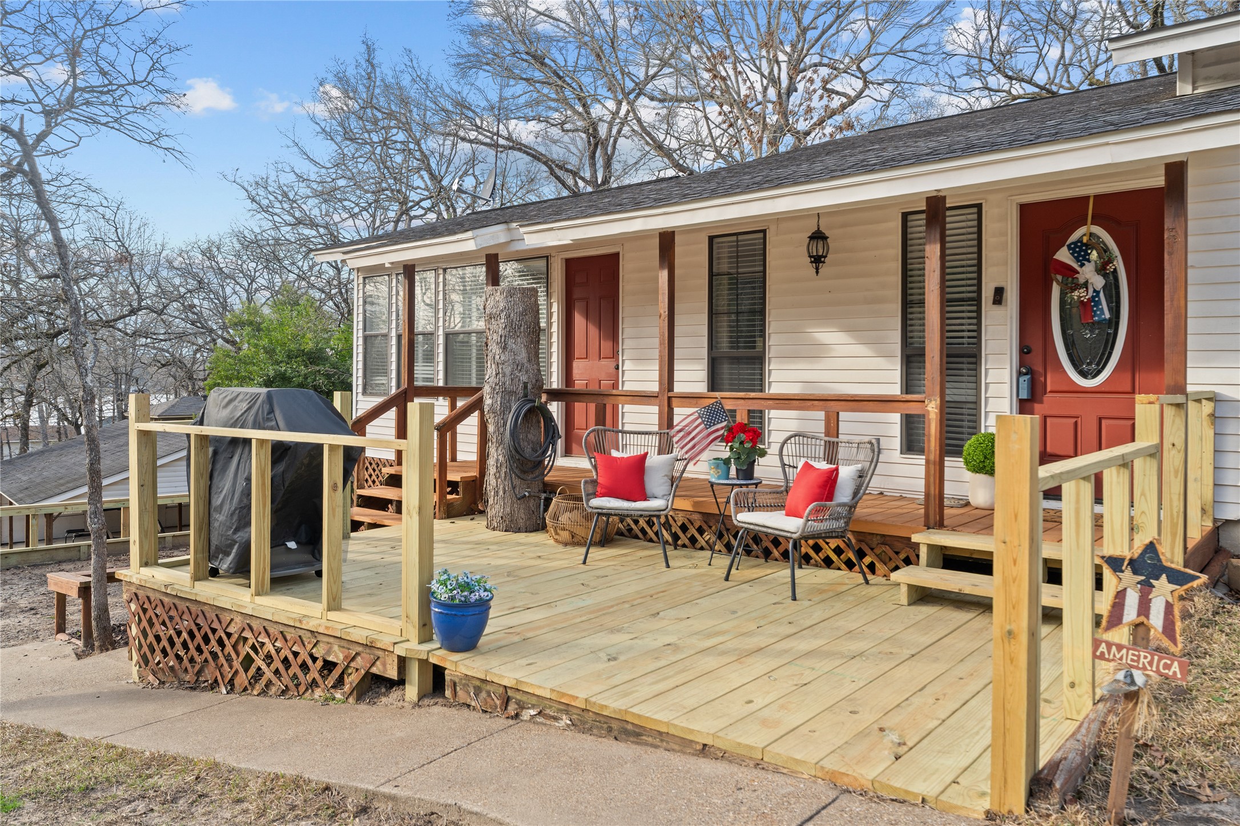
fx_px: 861
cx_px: 620
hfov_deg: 71.5
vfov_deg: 51.3
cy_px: 413
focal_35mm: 25
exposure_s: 1/80
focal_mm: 25
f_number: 8
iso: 320
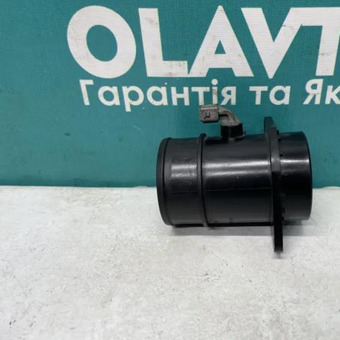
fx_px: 356
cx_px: 222
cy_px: 167
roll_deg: +2.1
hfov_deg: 50.3
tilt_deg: -31.0
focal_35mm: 32
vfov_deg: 51.1
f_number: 1.6
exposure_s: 1/100
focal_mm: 4.2
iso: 80
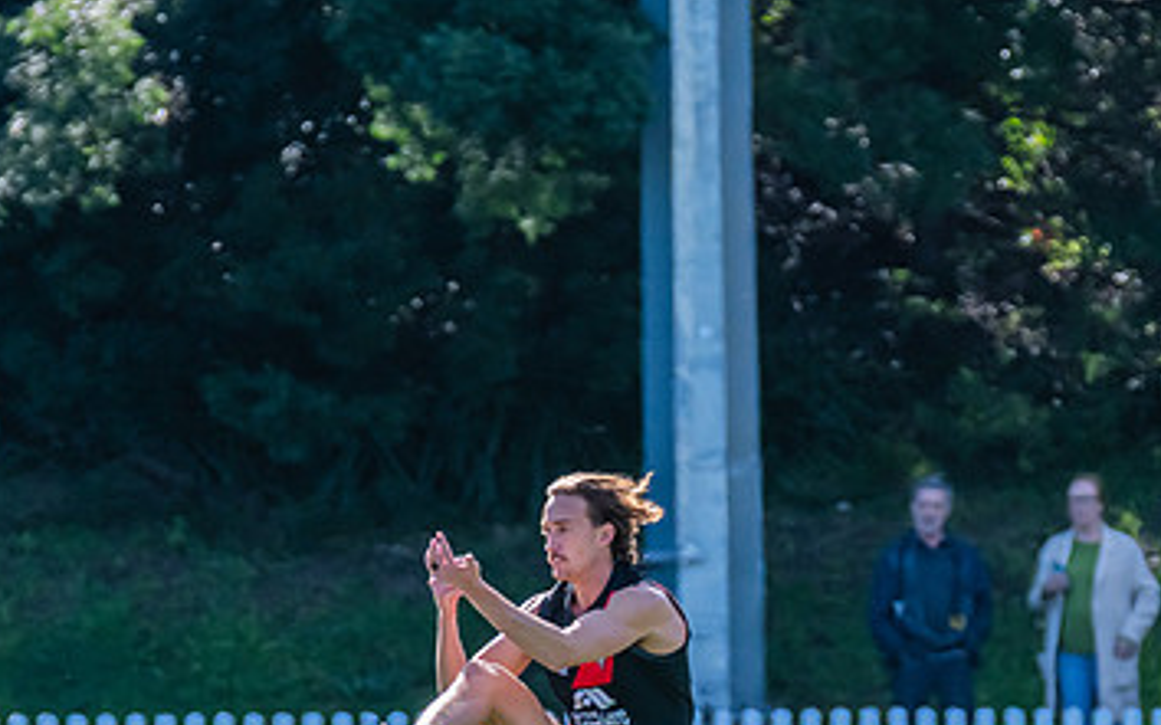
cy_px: 691
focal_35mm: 846
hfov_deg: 2.5
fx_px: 26760
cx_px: 589
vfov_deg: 1.6
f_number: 9
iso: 800
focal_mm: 380
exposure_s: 1/1250
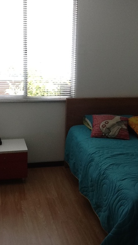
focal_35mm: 49
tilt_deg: -14.3
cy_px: 121
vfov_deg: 42.1
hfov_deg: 24.4
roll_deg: -1.4
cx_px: 66
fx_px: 319
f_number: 2.4
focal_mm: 2.03
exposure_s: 1/120
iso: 64
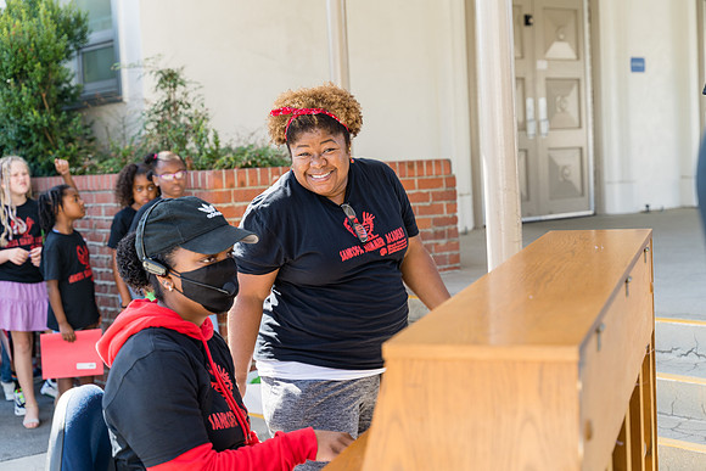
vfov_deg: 23.8
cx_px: 353
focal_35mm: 57
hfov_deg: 35.0
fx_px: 1118
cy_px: 236
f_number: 4
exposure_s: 1/160
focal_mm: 57
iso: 100
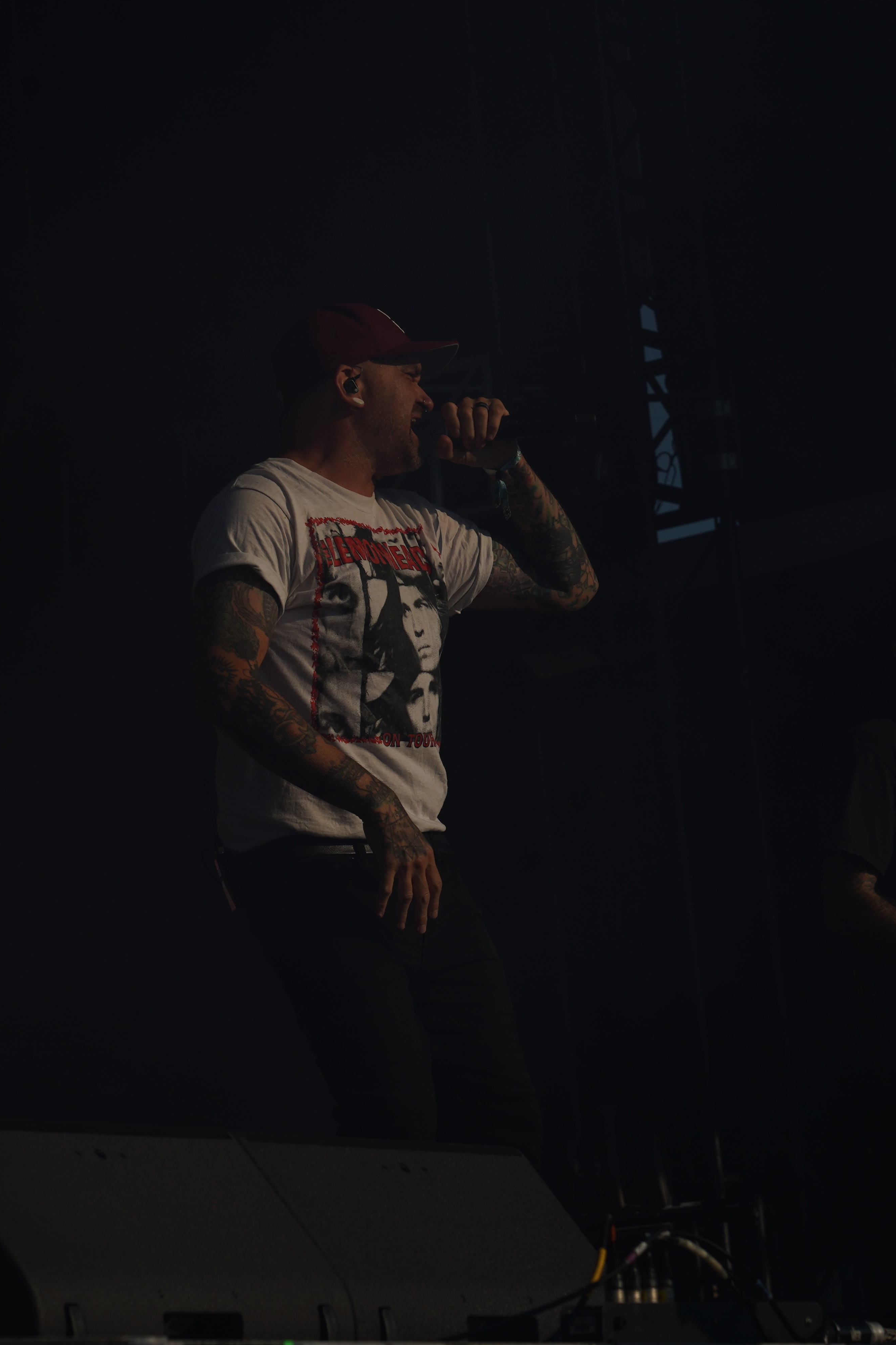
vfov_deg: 13.0
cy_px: 673
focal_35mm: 158
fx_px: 5898
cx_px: 279
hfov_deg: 8.7
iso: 100
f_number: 8
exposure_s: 1/1600
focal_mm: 105
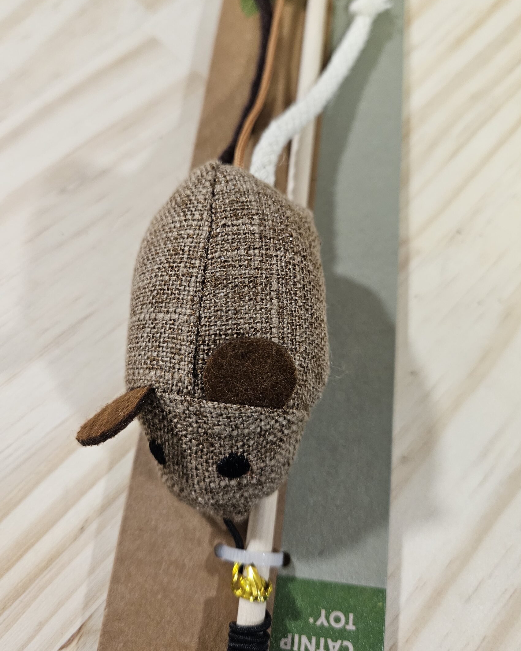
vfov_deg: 63.9
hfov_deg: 53.2
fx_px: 520
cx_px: 255
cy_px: 294
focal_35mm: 27
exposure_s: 1/100
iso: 400
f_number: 1.8
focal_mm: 5.4
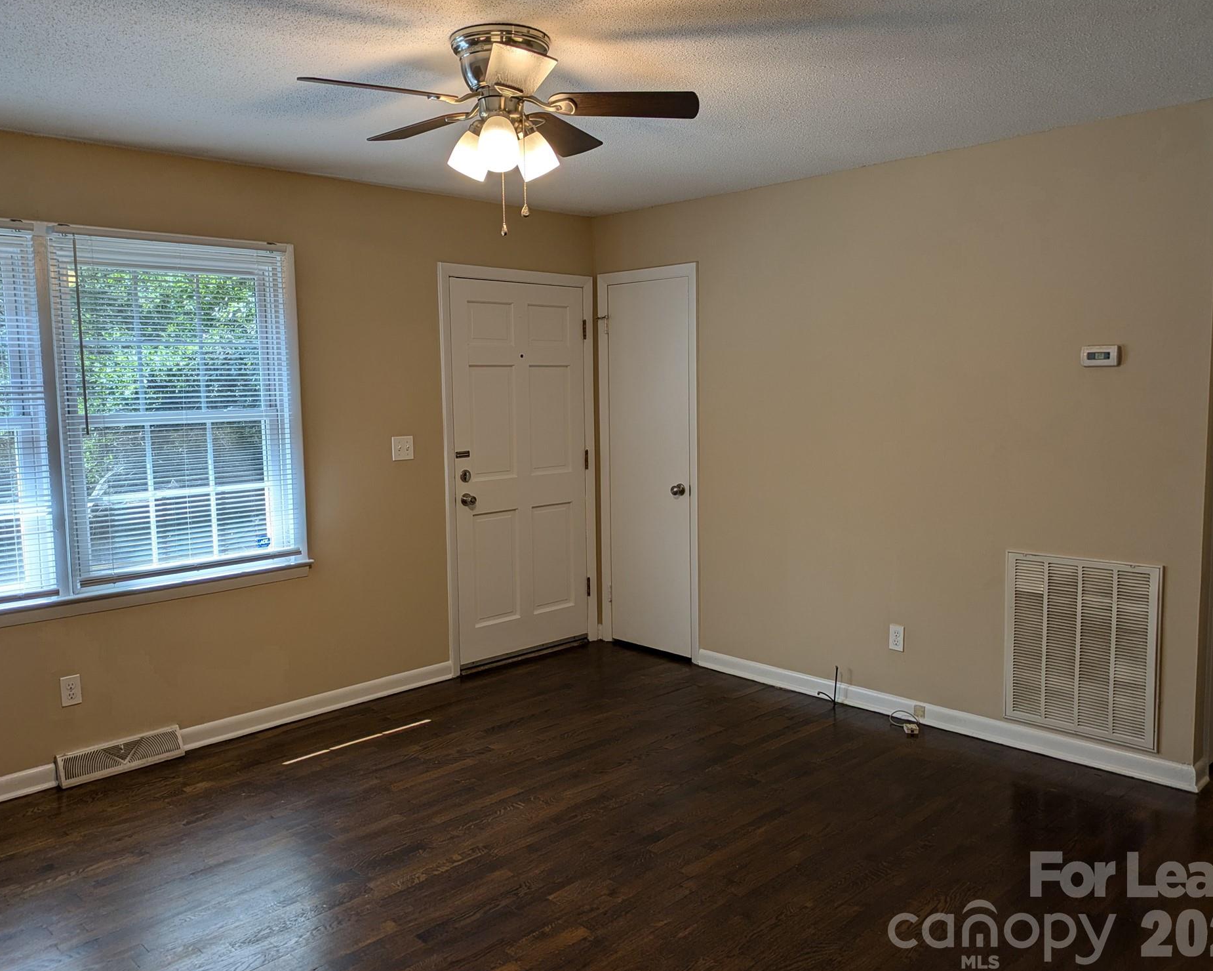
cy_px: 476
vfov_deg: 53.2
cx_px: 611
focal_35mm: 27
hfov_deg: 64.1
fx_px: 969
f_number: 1.89
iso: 55
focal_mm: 5.43
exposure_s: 1/121
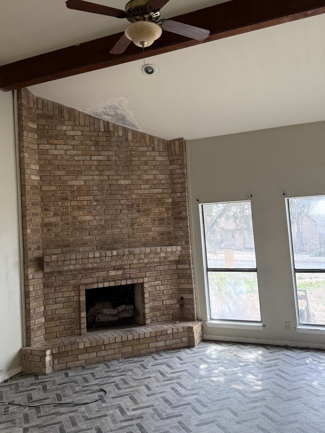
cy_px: 195
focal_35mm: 31
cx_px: 151
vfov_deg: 58.2
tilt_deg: +7.1
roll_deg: +2.8
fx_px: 388
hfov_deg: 45.4
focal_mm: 6.76
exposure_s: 1/240
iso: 160
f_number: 1.78
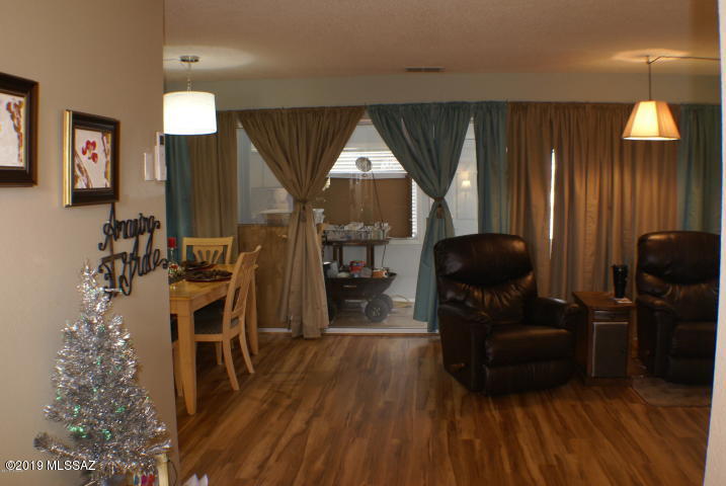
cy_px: 243
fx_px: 787
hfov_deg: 49.5
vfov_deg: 34.3
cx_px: 363
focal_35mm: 39
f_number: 5.6
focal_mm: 26
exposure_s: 1/15
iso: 400
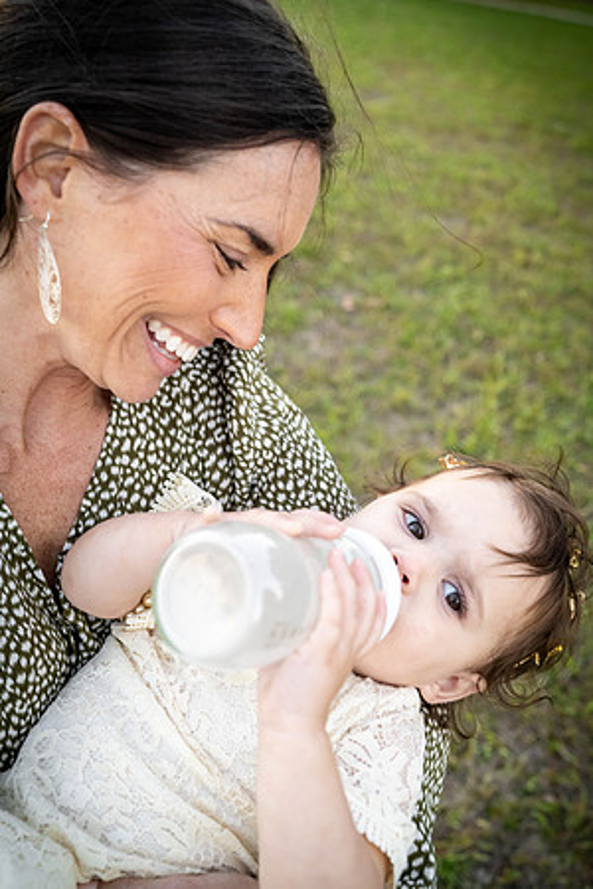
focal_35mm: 35
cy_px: 444
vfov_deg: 54.4
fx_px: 865
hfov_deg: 37.9
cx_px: 296
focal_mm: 35
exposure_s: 1/125
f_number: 4.5
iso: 800
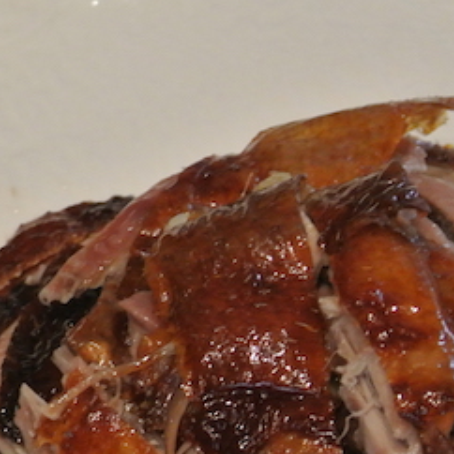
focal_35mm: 172
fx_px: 2552
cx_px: -319
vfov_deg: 10.1
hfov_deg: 9.7
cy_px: 477
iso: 560
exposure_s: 1/30
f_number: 4.5
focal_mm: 18.2
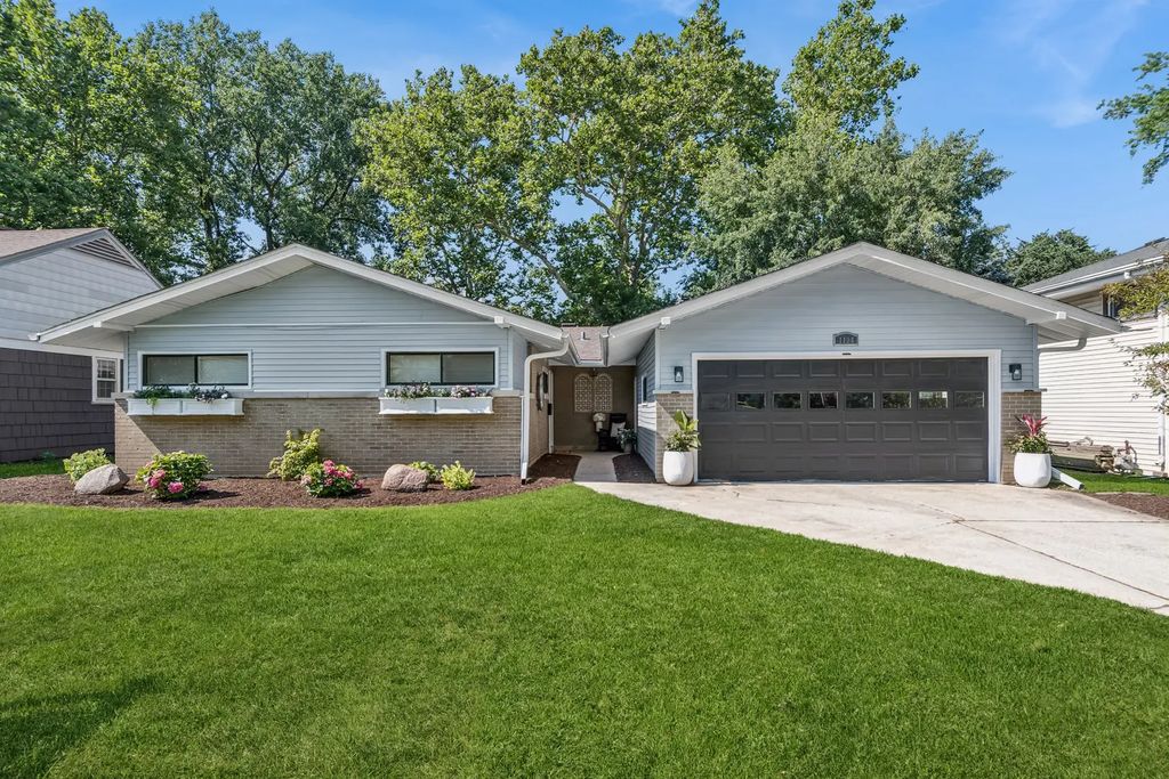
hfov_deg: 90.0
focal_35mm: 18
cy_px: 390
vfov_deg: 67.4
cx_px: 584
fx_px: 585
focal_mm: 12
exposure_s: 1/250
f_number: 8
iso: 250
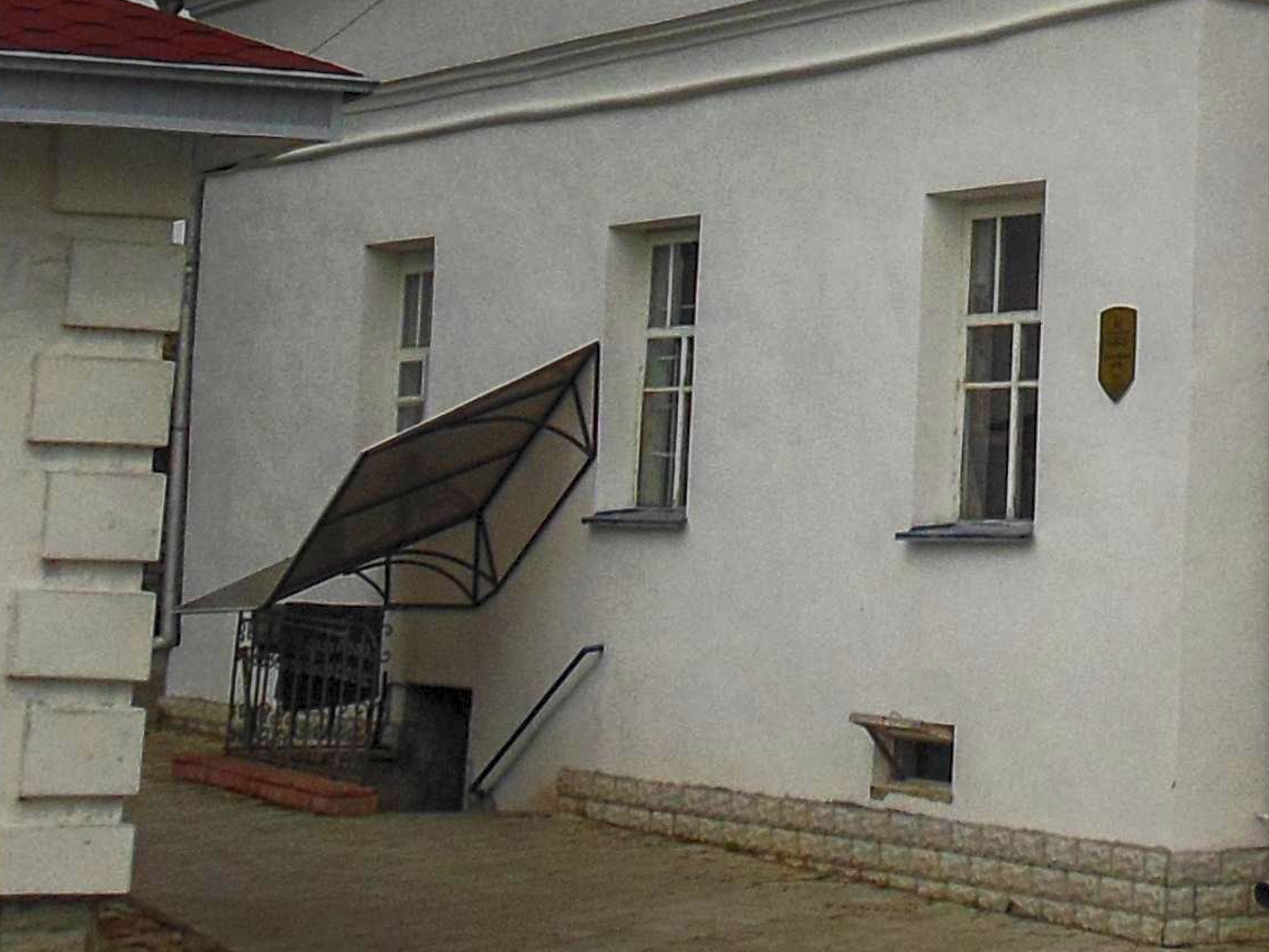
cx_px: 1389
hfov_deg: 18.5
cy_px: -393
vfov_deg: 13.8
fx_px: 3740
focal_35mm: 102
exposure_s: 1/500
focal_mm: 4.5
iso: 125
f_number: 6.4
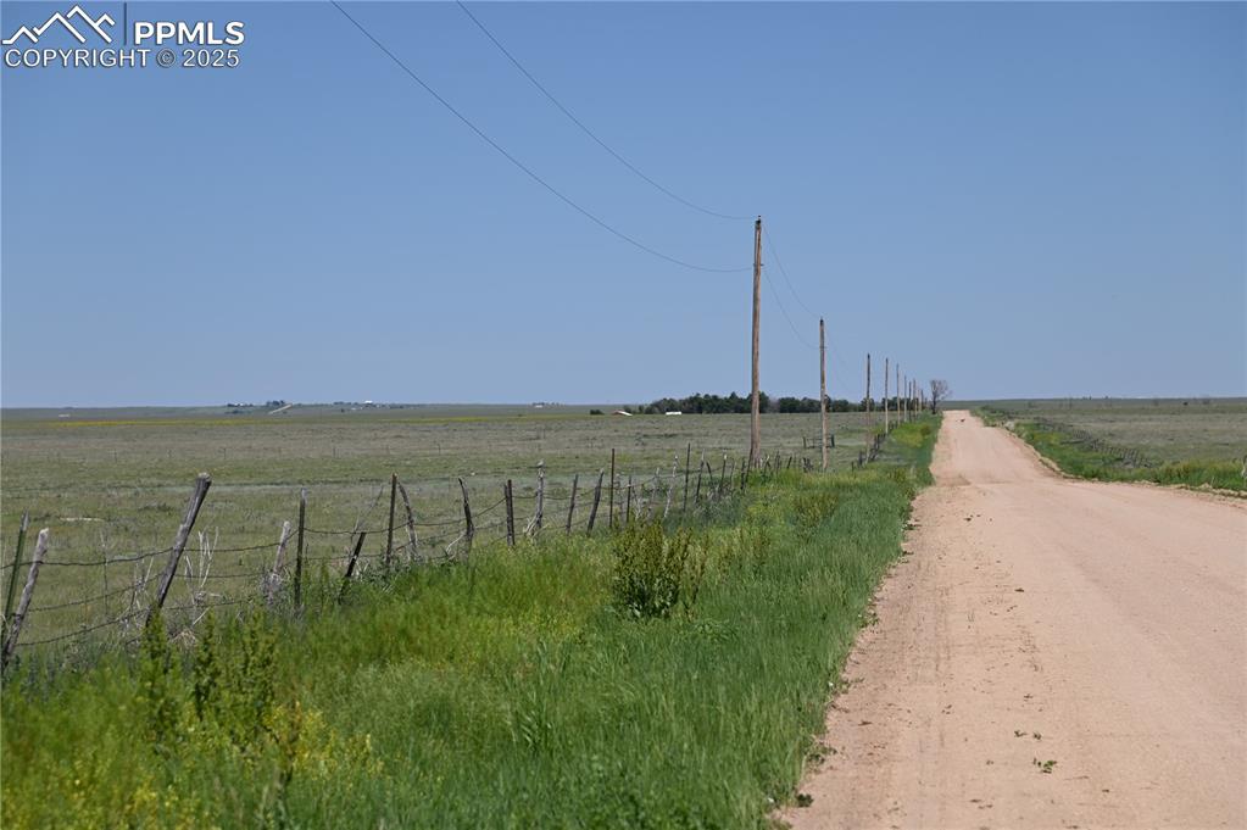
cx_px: 624
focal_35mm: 120
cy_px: 415
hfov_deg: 17.1
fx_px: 4154
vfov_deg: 11.4
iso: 100
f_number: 7.1
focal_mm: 120
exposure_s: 1/800
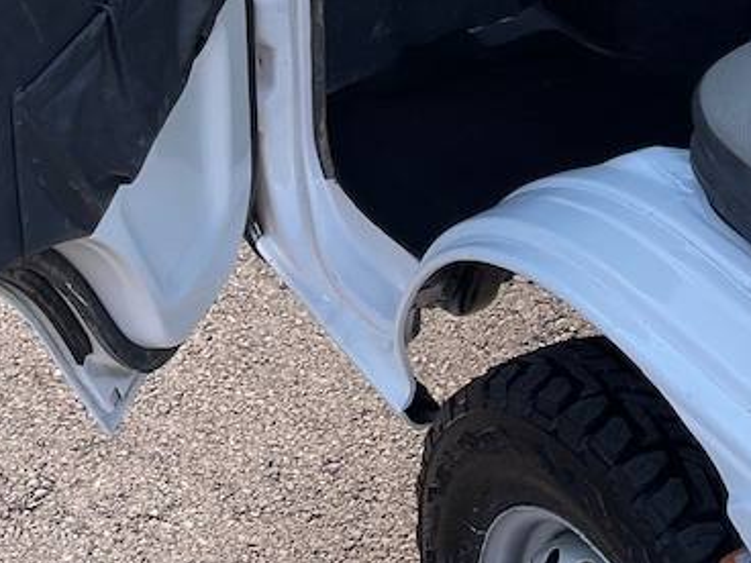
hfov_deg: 22.5
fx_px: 1887
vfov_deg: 15.5
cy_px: -300
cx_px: 310
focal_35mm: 87
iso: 32
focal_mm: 5.1
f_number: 1.6
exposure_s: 1/308
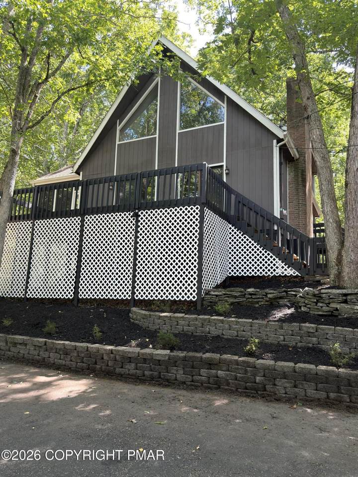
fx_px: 372
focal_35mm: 27
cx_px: 179
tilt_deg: +10.9
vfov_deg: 65.3
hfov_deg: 51.4
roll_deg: -1.8
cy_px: 238
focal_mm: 6.76
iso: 80
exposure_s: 1/180
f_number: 1.78
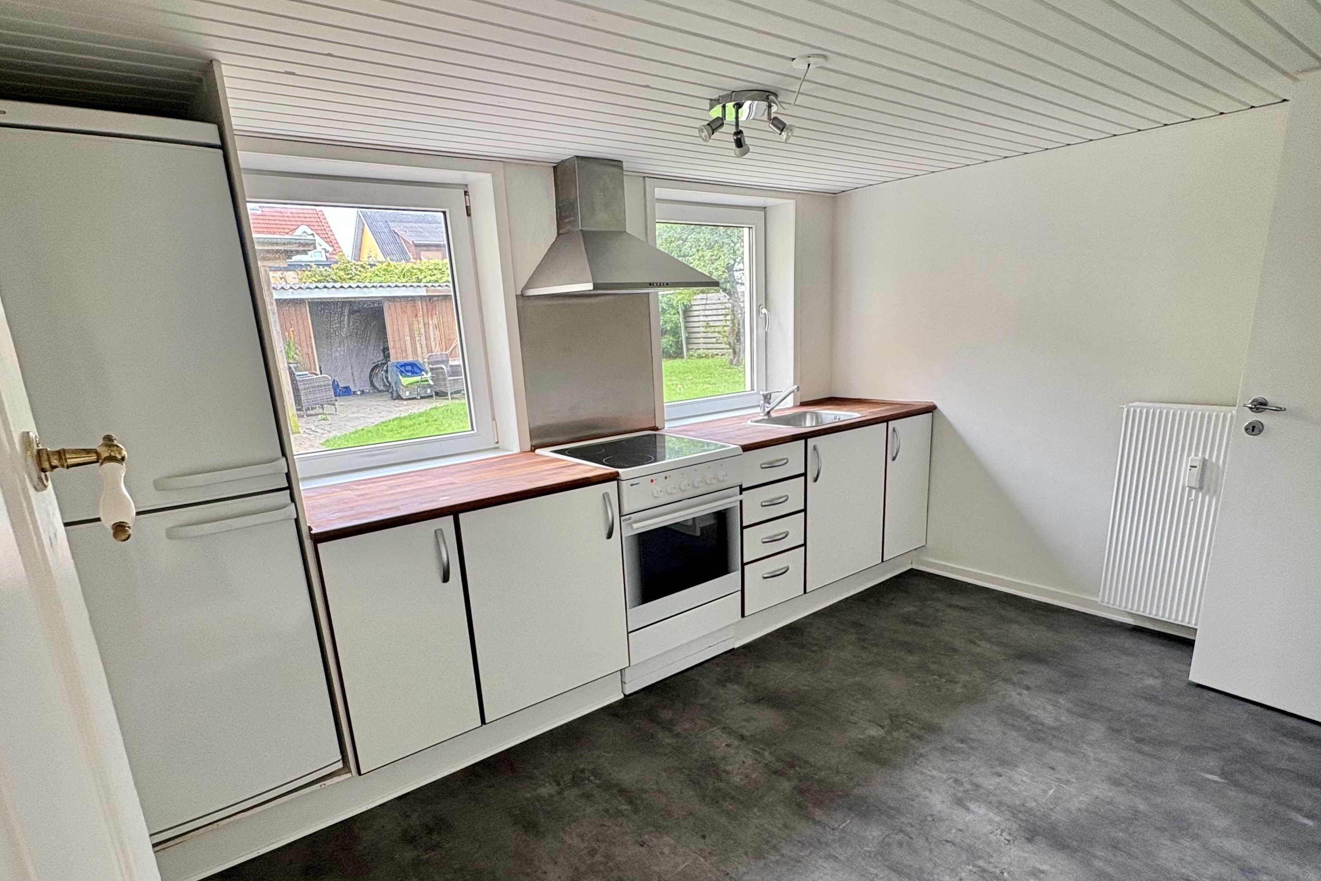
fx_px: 734
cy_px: 530
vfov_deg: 61.4
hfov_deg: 84.0
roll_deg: +2.3
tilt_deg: -15.9
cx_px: 653
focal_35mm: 20
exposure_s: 1/99
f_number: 2.2
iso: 100
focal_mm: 2.22
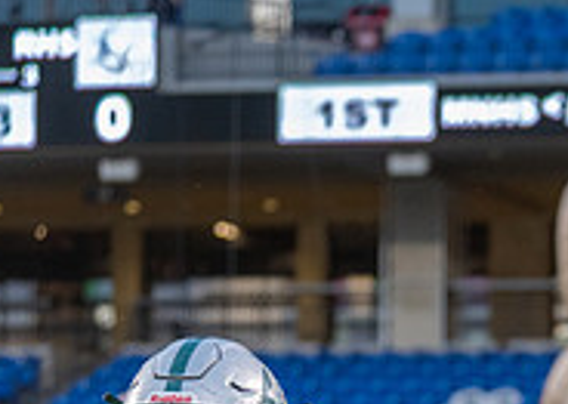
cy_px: 608
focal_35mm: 231
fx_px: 3722
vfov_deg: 6.1
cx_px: 750
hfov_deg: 8.6
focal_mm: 70
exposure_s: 1/1000
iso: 2000
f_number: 2.8
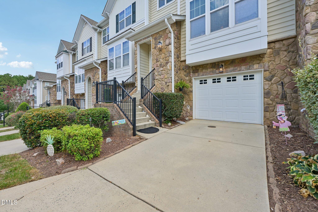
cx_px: 159
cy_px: 106
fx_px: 124
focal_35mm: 14
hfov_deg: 104.3
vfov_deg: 81.2
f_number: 8
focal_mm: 14
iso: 100
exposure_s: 1/160
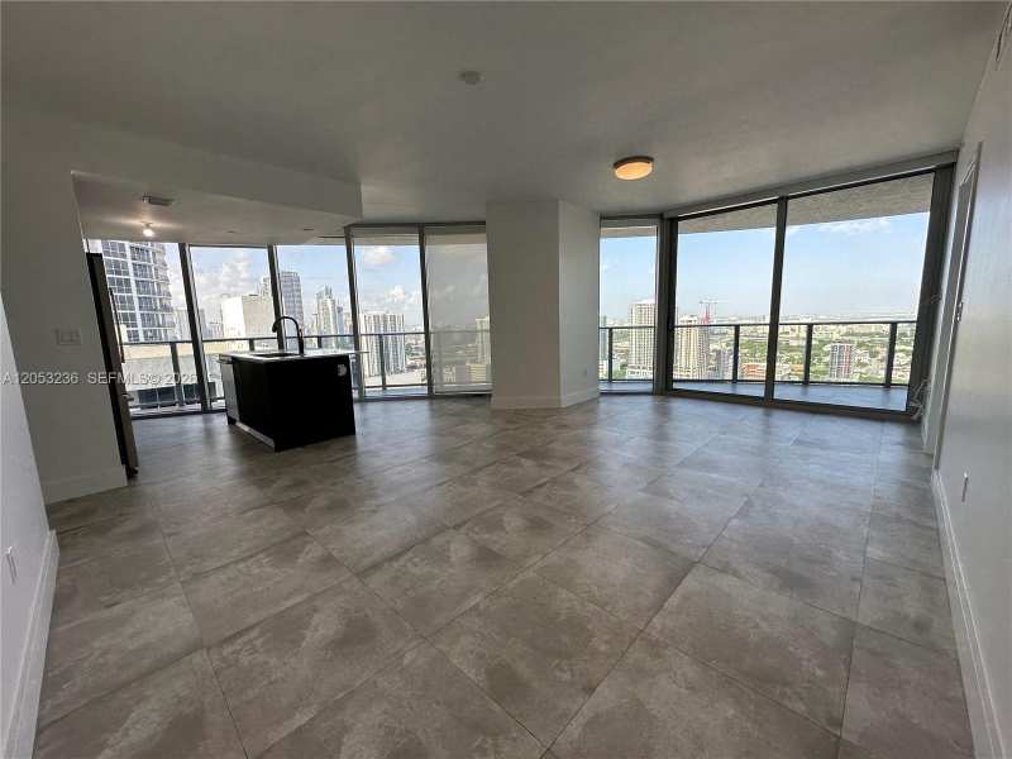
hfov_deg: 102.1
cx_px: 506
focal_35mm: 14
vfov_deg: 85.7
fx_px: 409
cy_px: 380
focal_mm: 2.22
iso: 40
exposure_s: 1/242
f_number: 2.2
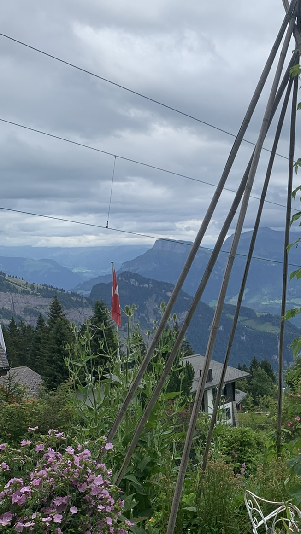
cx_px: 301
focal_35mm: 50
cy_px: 313
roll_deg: +2.3
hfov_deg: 23.0
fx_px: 709
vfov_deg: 41.2
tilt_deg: -2.1
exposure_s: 1/2755
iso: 25
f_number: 1.8
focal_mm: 4.25
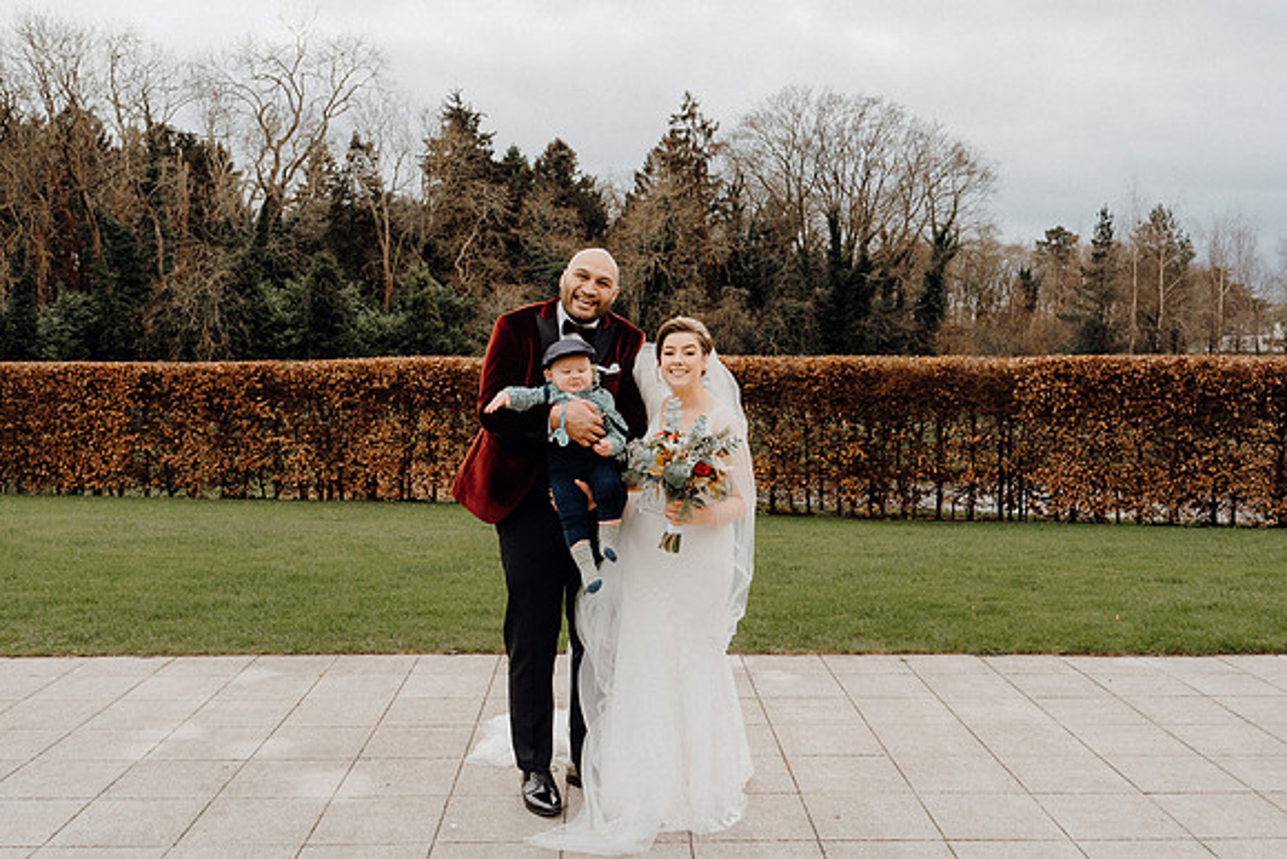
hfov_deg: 55.8
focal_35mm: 34
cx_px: 644
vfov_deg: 38.9
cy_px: 430
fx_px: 1216
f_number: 6.3
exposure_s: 1/200
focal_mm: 34
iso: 500
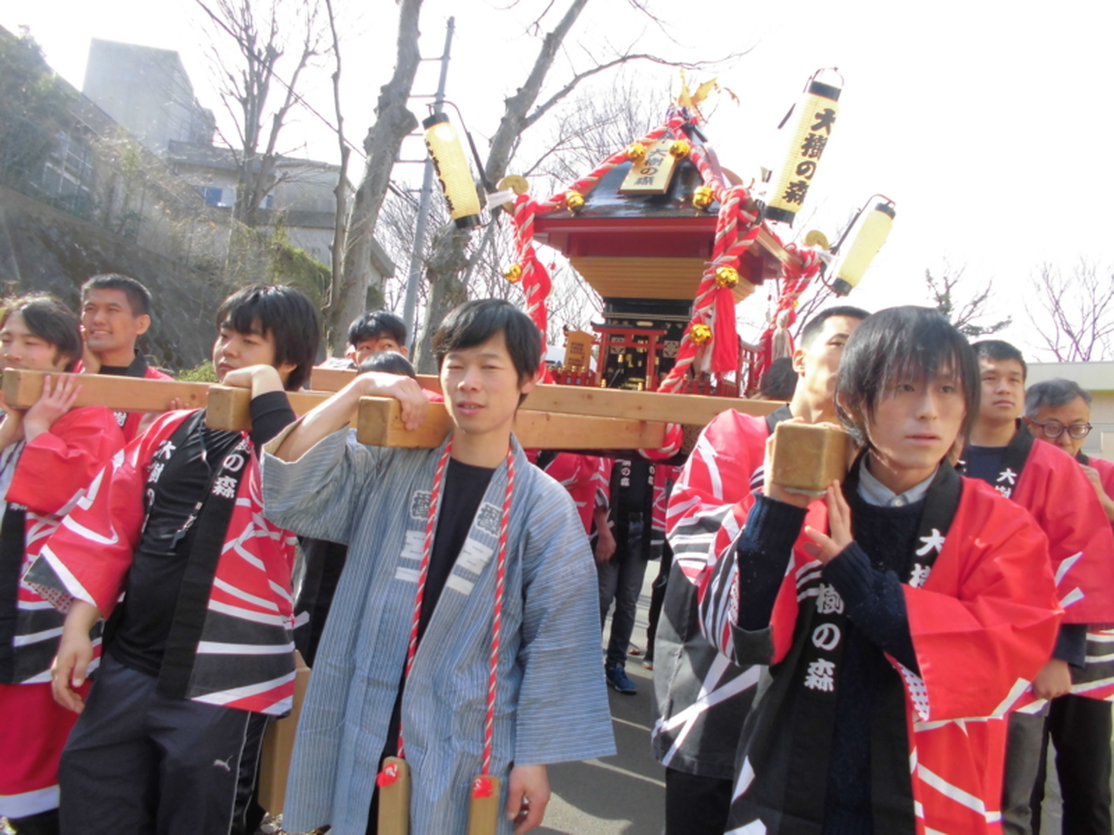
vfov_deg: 53.1
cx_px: 557
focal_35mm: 26
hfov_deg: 67.3
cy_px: 418
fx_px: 837
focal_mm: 4.6
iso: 100
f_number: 3.5
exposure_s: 1/200
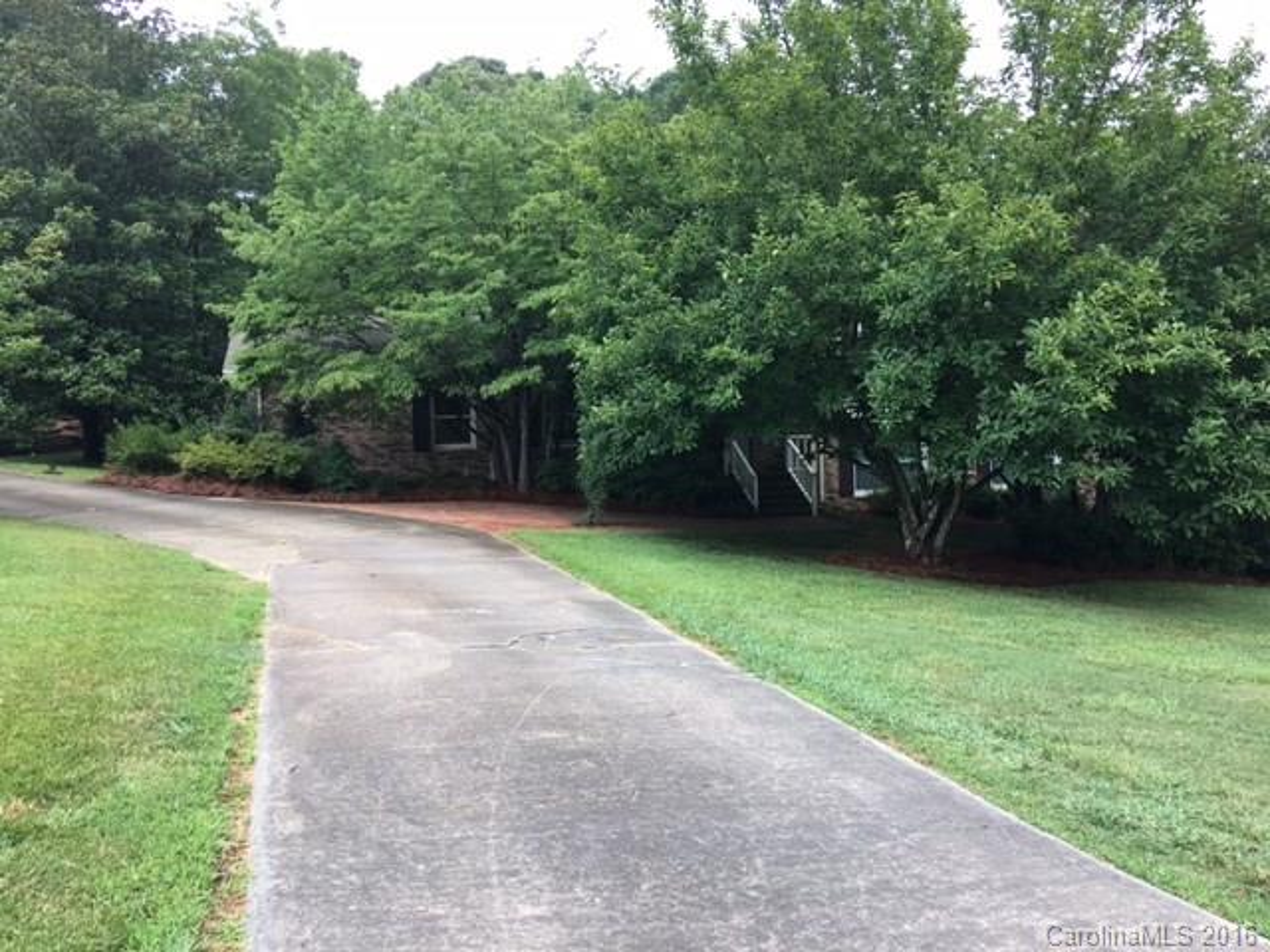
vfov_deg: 48.2
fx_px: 1064
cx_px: 635
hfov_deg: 61.7
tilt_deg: -1.6
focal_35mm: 29
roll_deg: +1.4
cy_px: 476
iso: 32
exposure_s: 1/120
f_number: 2.2
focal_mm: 4.15
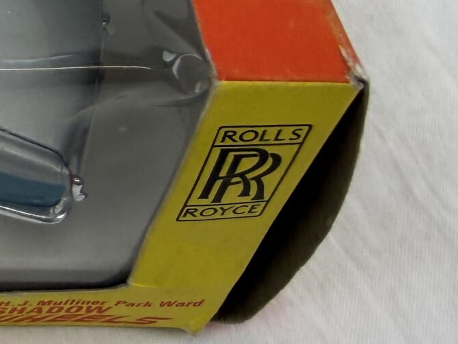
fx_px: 1217
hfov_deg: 18.2
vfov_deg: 15.6
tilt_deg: -46.1
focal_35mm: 92
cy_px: -41
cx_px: -291
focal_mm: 2.22
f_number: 2.2
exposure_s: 1/100
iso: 40
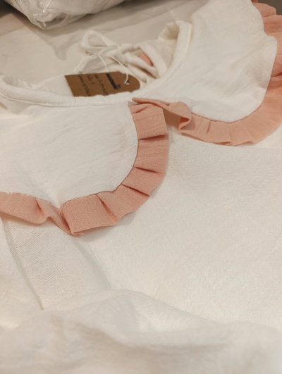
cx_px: 141
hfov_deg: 59.0
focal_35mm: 23
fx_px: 249
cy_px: 187
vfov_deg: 73.8
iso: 640
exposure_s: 1/100
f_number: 1.6
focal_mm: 6.14
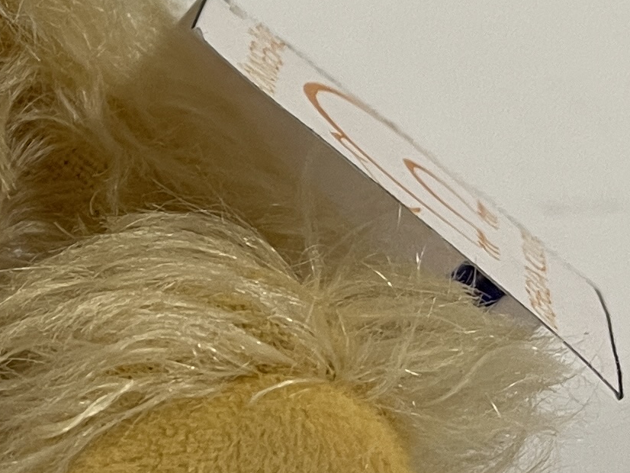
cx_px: -304
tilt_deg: -17.9
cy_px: -96
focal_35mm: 122
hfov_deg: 15.0
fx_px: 2221
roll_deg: -0.7
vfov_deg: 11.9
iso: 80
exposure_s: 1/50
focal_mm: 5.1
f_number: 1.6
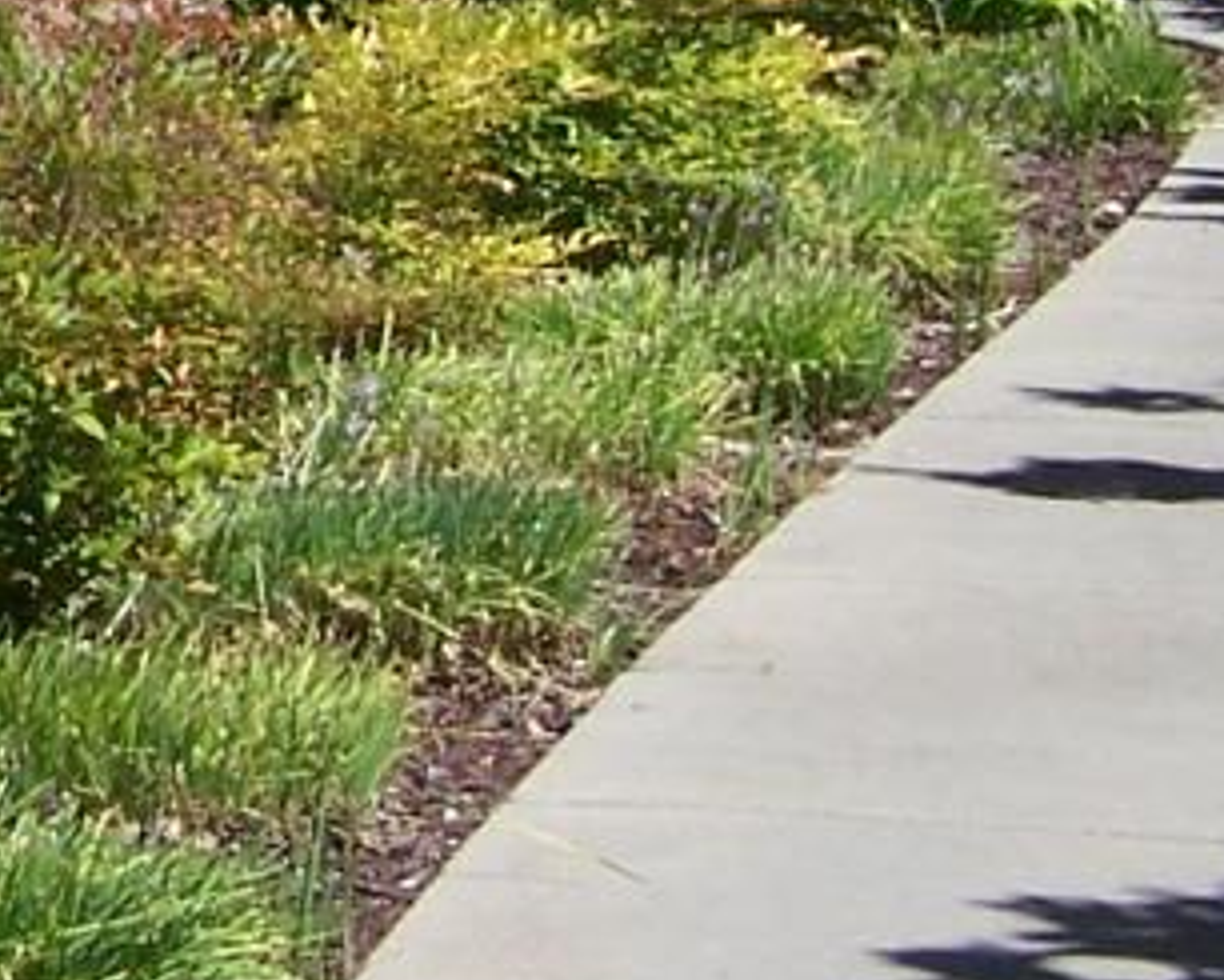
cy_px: -306
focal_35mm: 182
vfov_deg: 8.4
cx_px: -1296
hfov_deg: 9.8
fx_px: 6595
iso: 80
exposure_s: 1/640
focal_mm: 6.3
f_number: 4
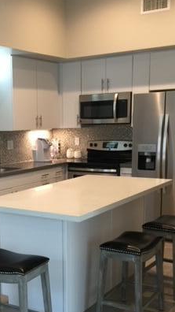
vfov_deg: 39.9
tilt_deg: -11.7
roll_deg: +0.5
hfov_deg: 23.2
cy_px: 217
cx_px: 38
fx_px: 420
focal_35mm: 51
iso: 50
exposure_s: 1/17
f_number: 2.2
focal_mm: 4.15
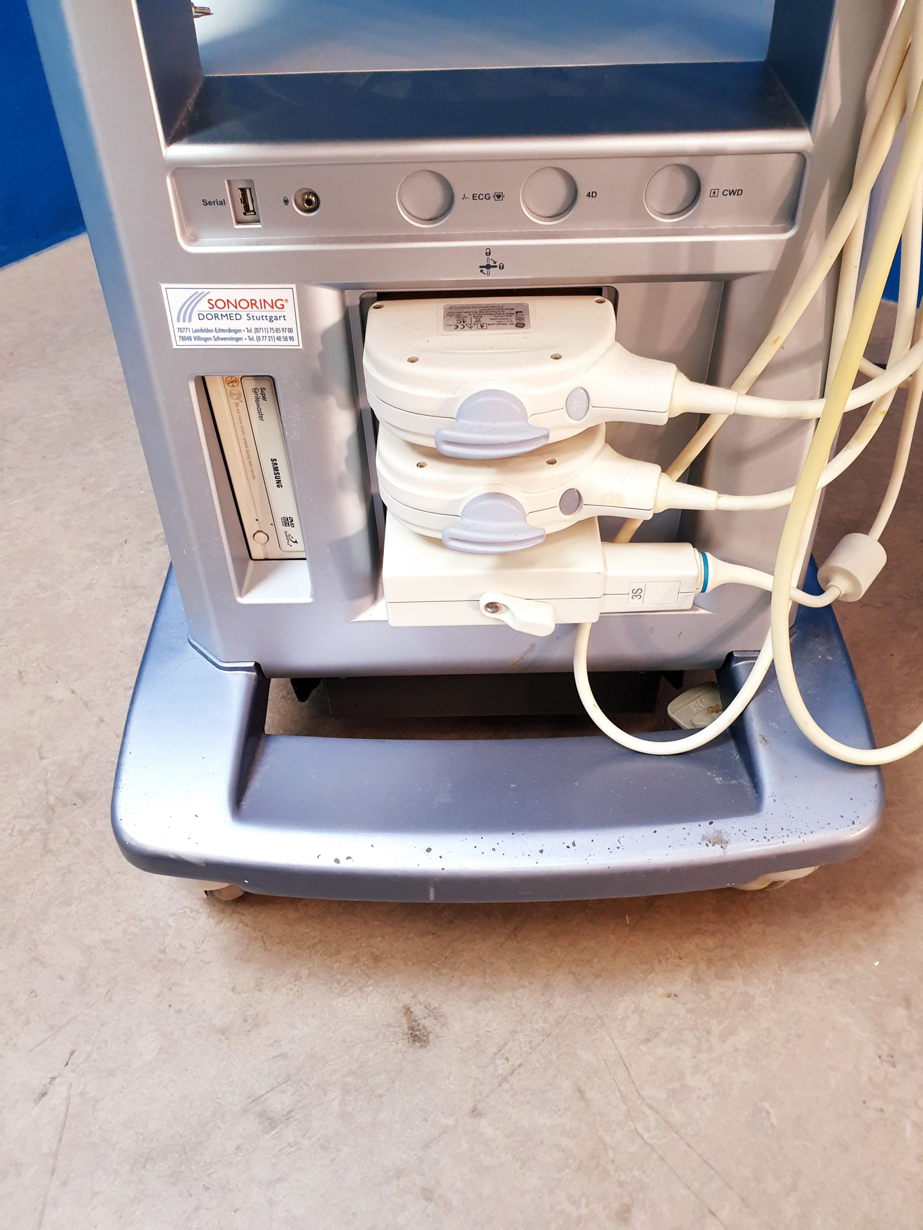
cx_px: 462
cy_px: 615
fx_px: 924
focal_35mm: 26
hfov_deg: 53.1
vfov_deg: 67.3
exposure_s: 1/50
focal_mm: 4.3
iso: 320
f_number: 2.4
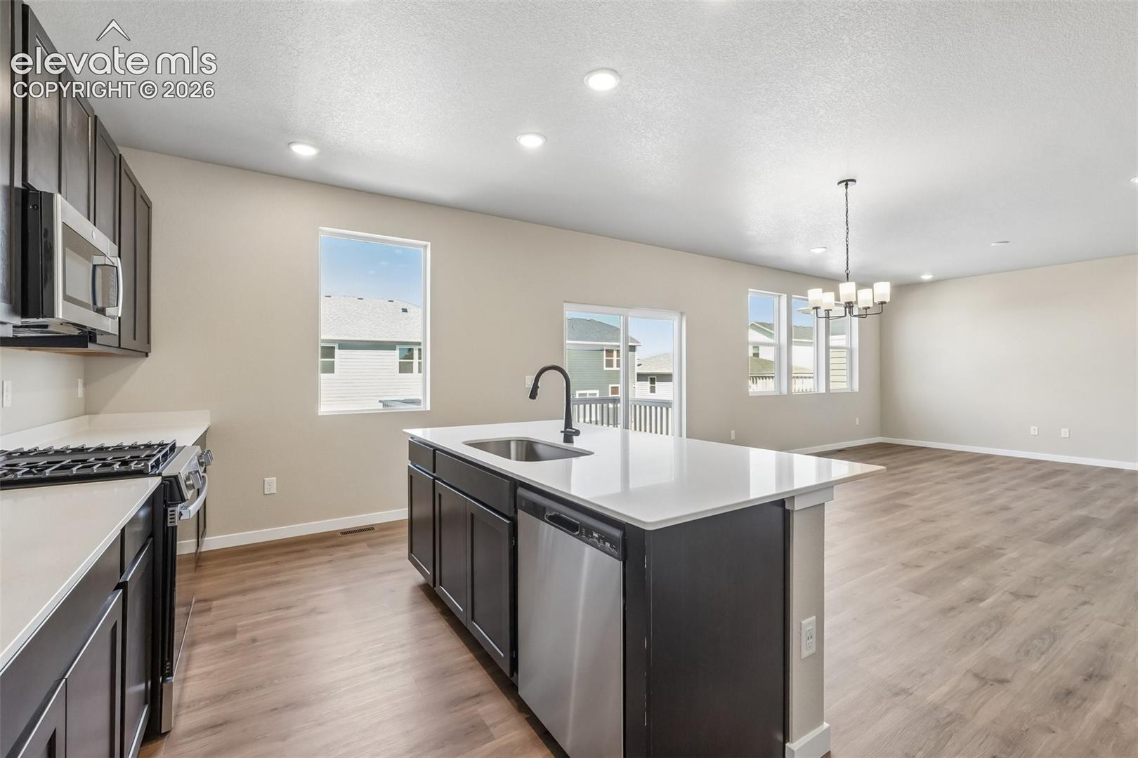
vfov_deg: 77.3
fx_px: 474
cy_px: 379
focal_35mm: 15
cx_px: 569
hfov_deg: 100.4
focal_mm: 10
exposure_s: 1/15
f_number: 8
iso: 800
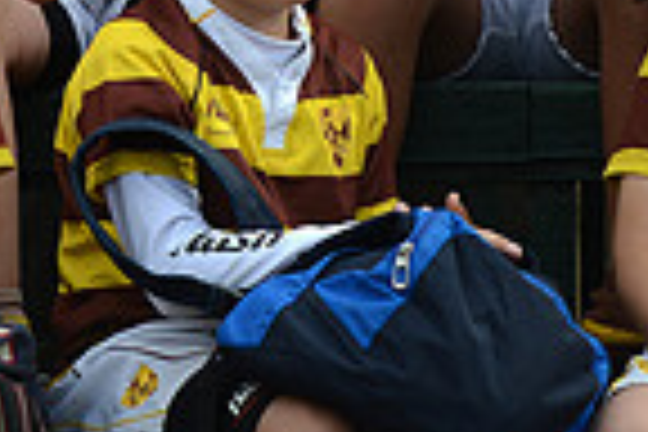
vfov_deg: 1.7
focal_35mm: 807
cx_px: 90
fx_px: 14525
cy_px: -317
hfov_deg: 2.6
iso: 250
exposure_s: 1/1600
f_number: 2.8
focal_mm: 200
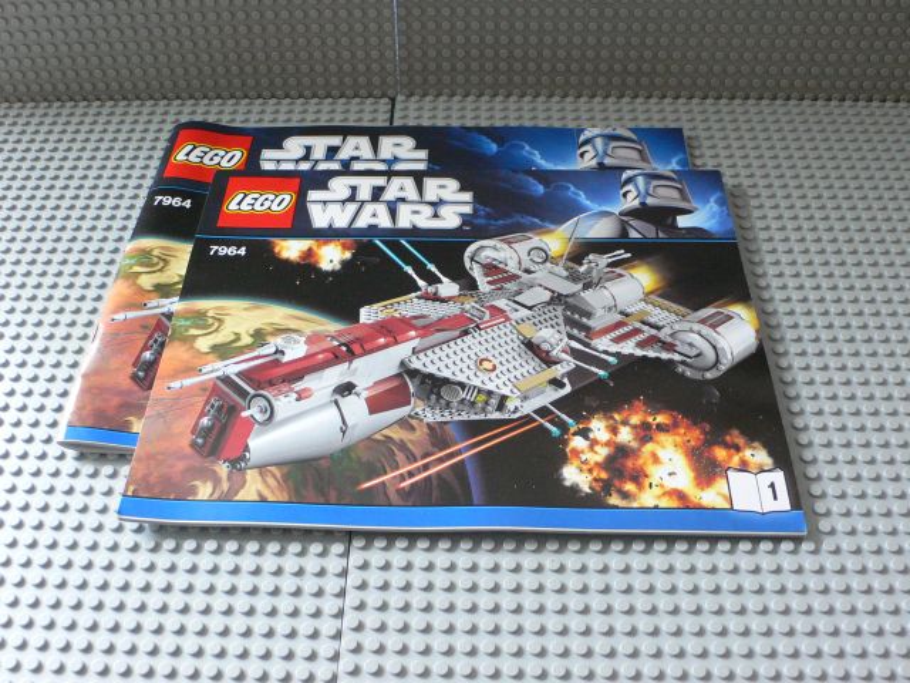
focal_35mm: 34
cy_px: 342
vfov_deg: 41.8
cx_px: 455
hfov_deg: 54.0
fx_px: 894
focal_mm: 6.3
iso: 200
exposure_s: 1/30
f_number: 2.8
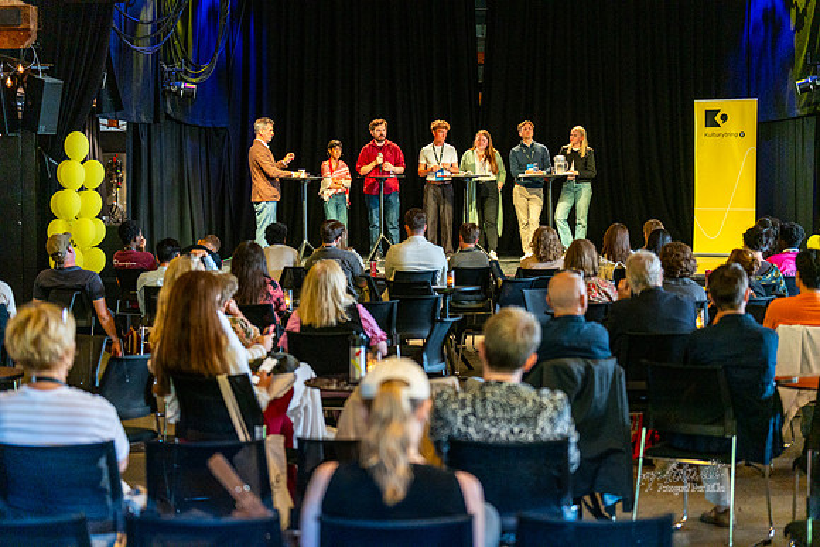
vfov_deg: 19.5
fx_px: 1595
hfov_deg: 28.8
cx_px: 410
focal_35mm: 70
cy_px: 274
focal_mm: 70
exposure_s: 1/200
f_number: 2.8
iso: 2500
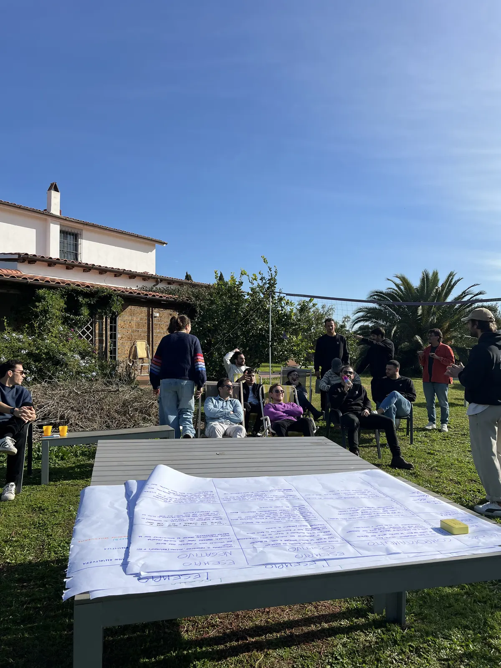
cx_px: 250
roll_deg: +0.5
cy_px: 334
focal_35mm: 26
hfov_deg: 53.1
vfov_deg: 67.3
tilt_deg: +3.0
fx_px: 502
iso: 50
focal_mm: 5.7
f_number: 1.5
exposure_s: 1/6211
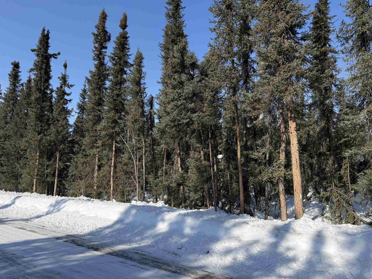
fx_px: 258
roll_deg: -2.5
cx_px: 186
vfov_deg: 56.8
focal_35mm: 24
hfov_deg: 71.6
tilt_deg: +9.4
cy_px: 140
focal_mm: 6.76
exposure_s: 1/5319
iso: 100
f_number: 1.78
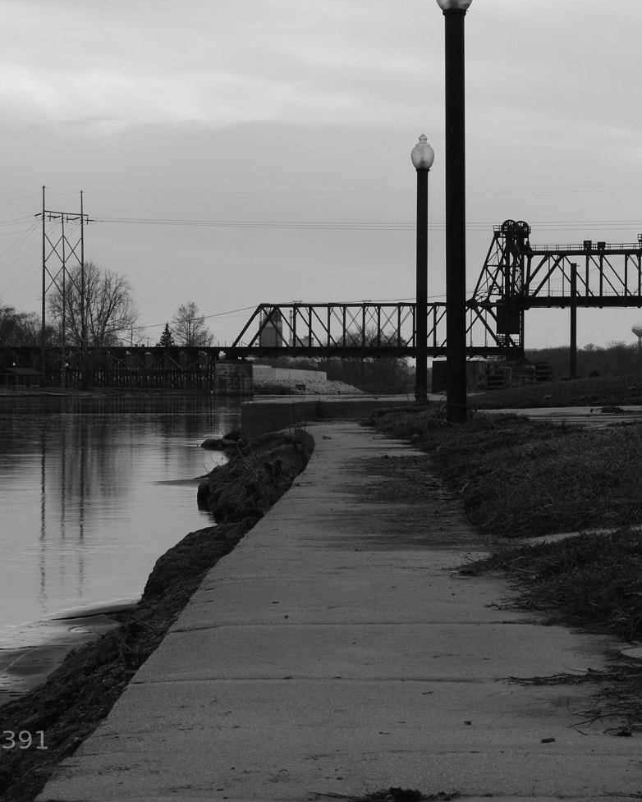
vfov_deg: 15.2
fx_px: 3010
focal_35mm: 127
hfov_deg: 12.2
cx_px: 276
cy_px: 367
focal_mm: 55
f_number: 29
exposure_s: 1/2.5
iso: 200
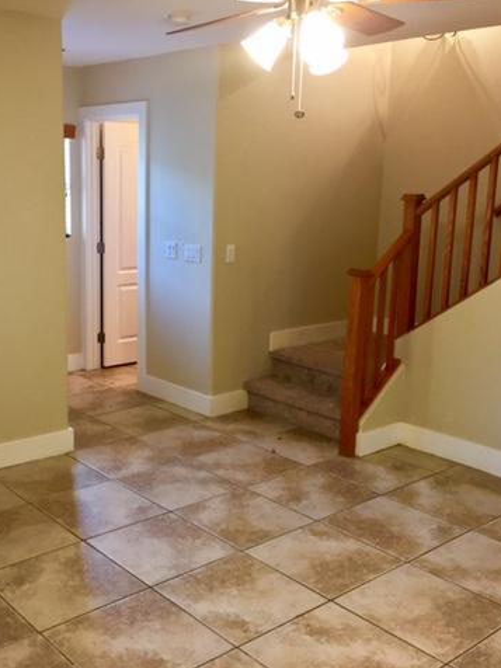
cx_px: 173
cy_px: 334
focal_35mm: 39
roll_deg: -1.5
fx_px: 753
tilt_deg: -13.9
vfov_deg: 47.9
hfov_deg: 36.5
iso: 100
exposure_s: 1/30
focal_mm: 4.15
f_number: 2.2
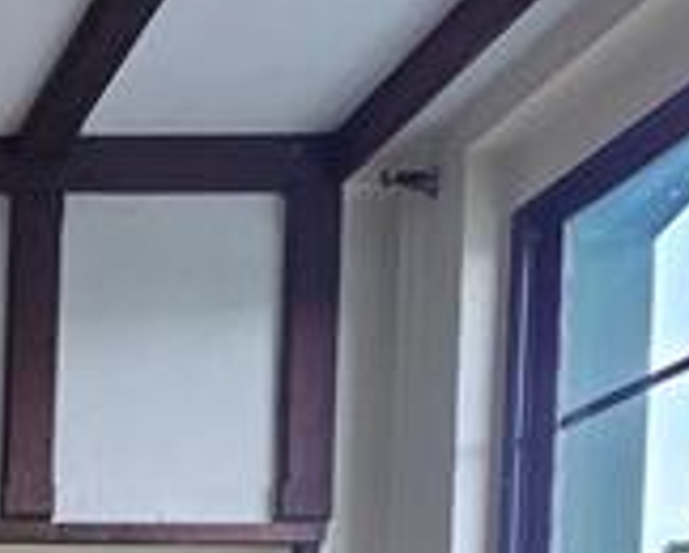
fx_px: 1021
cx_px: -442
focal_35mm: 50
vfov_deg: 22.4
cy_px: 915
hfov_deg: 24.5
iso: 250
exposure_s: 1/100
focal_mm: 2.2
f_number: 2.2
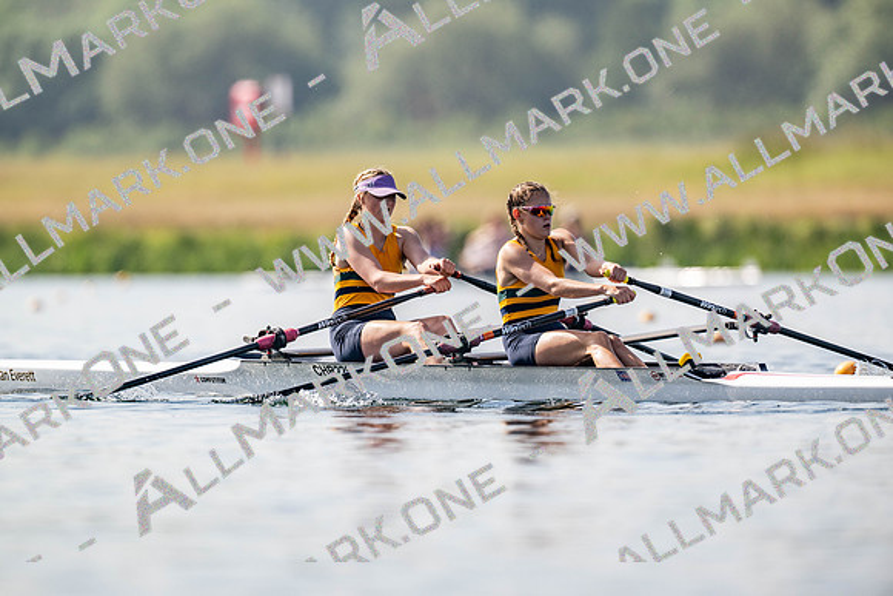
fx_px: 14886
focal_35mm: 600
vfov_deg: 2.3
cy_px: 298
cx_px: 446
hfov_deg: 3.4
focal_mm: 600
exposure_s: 1/2500
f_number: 5
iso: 200
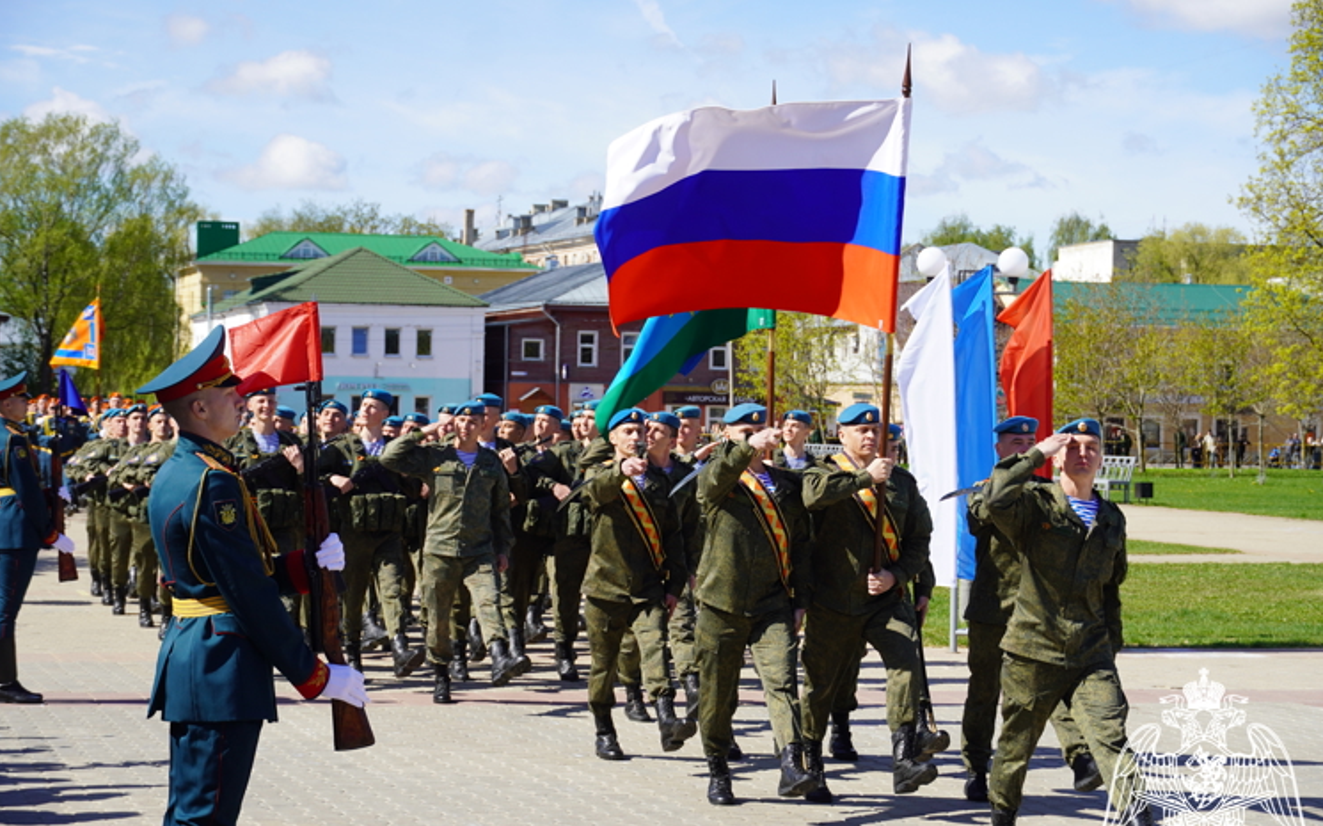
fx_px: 2775
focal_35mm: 77
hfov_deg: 26.8
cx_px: 661
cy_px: 441
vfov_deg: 16.9
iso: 100
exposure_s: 1/400
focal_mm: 50
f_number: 5.6
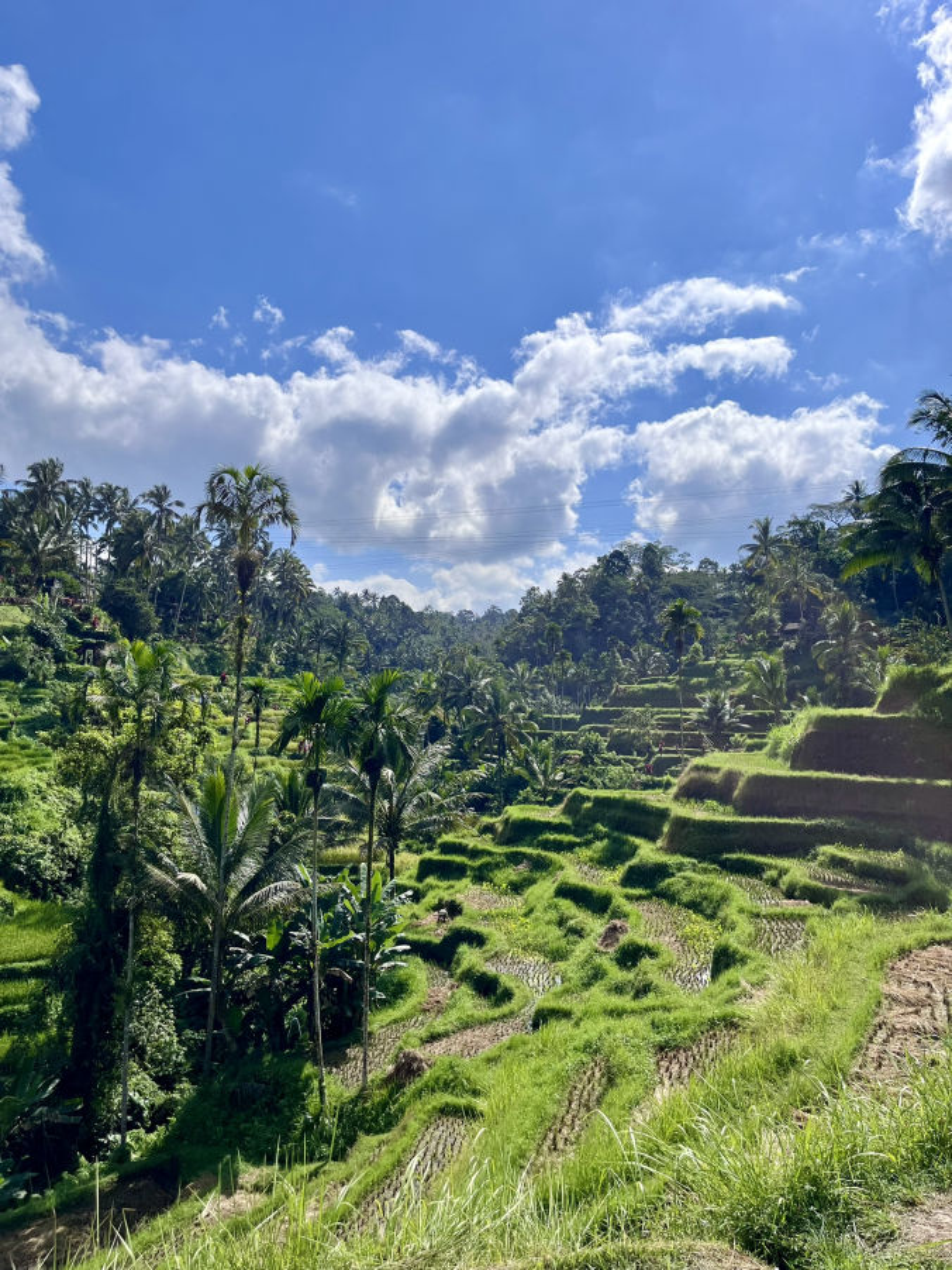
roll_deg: +0.6
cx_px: 476
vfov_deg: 67.3
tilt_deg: +4.0
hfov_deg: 53.1
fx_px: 953
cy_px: 635
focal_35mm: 26
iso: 50
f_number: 1.6
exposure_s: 1/7874
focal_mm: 5.1
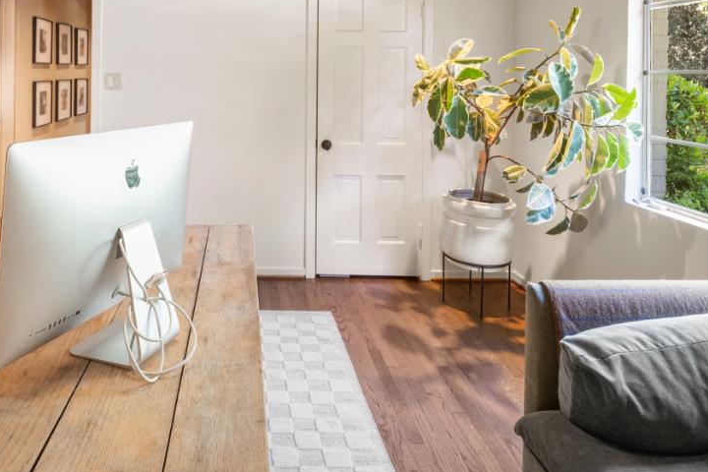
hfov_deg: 69.8
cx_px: 247
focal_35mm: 25
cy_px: 73
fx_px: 492
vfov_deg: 47.5
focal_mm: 12
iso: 500
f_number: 8
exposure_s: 1/4
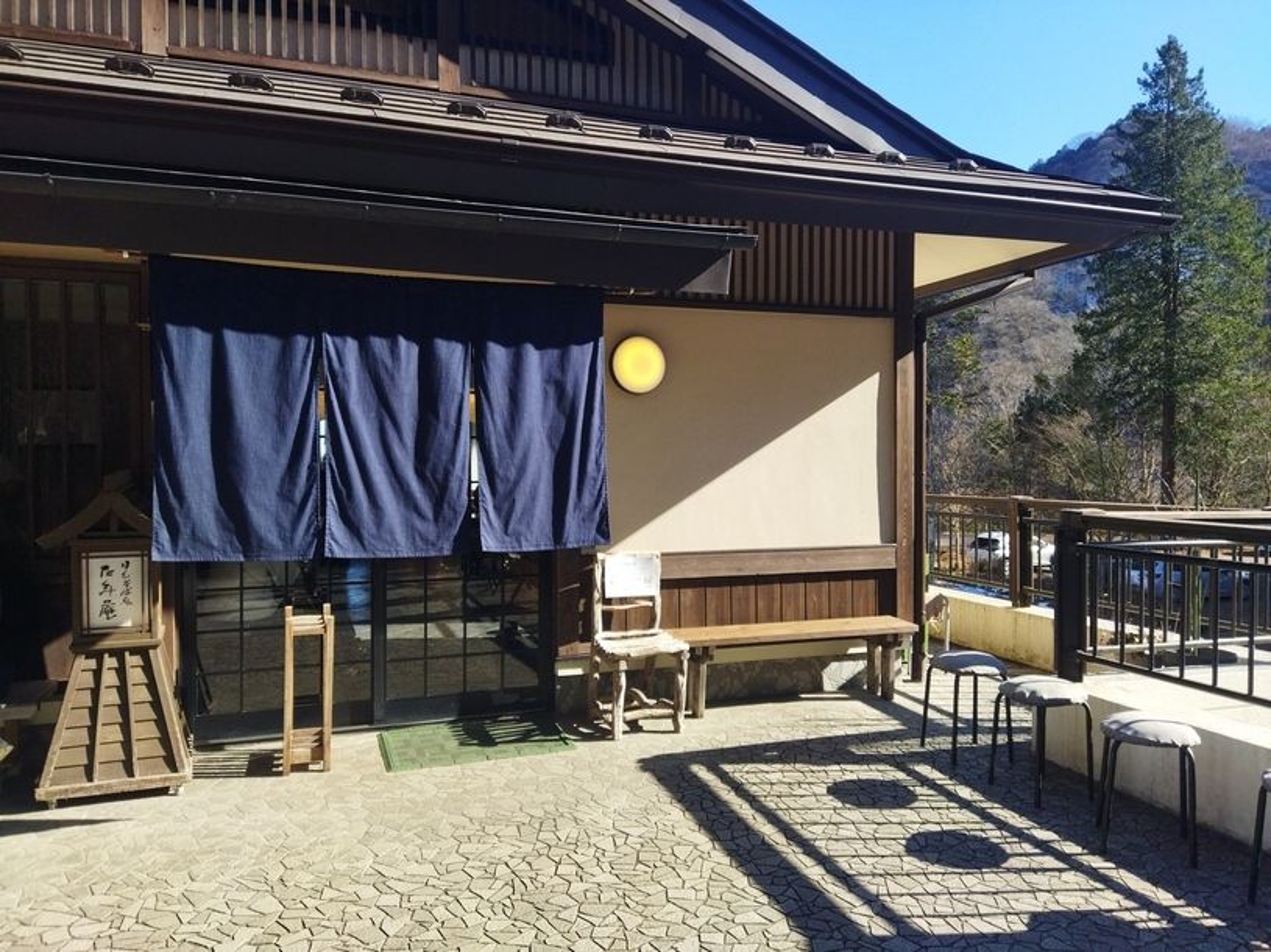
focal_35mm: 27
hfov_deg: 65.3
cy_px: 476
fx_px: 991
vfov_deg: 51.3
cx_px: 636
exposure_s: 1/1175
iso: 99
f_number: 1.79
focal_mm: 4.71
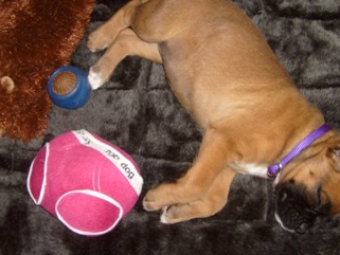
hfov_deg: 41.1
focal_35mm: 46
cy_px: 101
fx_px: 452
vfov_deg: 31.4
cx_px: 195
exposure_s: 1/45
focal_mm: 5.8
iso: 100
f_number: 2.8
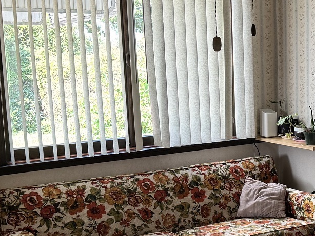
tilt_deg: -7.8
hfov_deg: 27.8
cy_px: 144
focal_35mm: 67
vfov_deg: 21.9
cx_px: 288
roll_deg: +2.3
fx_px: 610
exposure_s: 1/120
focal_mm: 6.76
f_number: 1.78
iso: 200
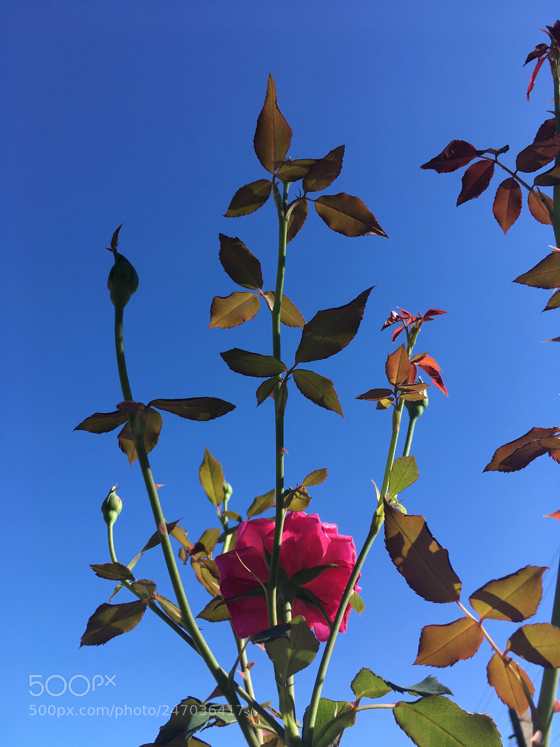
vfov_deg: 61.7
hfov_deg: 48.2
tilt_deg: +41.2
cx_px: 280
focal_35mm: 29
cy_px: 374
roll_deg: +2.5
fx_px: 626
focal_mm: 4.15
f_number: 2.2
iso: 25
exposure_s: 1/927
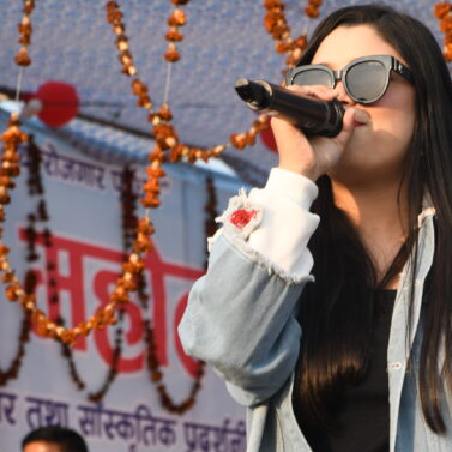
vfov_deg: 7.5
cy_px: 255
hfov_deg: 7.5
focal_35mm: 234
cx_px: 346
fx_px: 3457
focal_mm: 90
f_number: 5.3
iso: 200
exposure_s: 1/160
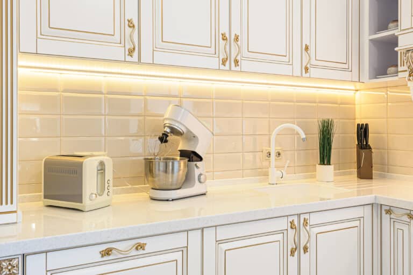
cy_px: 138
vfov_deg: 41.1
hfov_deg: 58.7
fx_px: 367
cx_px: 206
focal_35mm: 32
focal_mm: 32
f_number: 11
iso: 200
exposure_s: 1/3
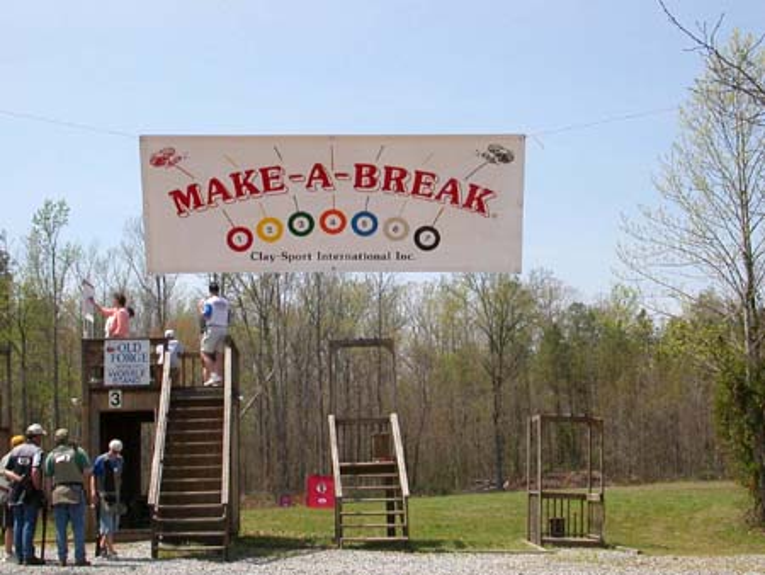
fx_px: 1194
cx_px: 382
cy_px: 288
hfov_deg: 35.5
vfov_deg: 27.1
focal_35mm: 54
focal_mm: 8.2
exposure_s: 1/421
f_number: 5.4
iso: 100
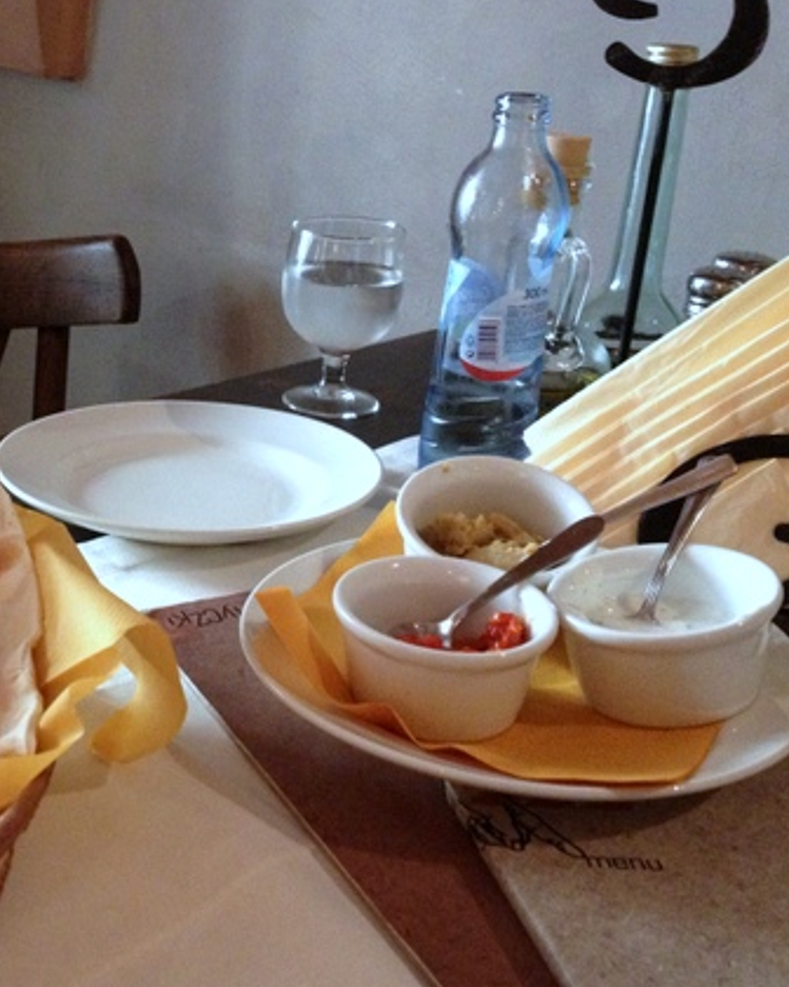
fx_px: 1518
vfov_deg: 36.0
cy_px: 536
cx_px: 148
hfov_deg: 28.5
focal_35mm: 52
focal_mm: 4.28
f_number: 2.4
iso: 400
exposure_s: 1/17
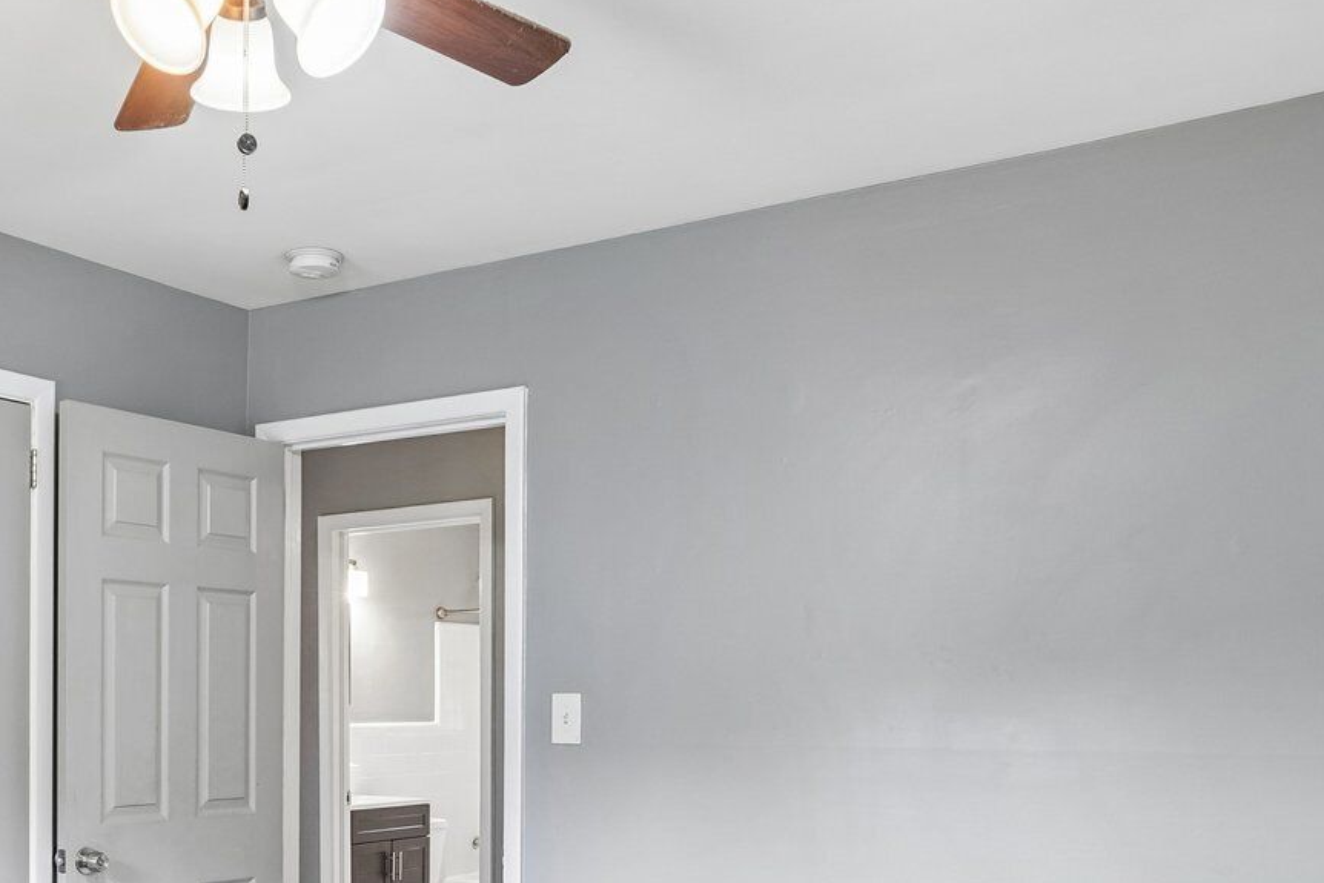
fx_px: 1398
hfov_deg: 49.4
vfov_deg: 33.9
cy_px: 719
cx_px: 392
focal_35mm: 38
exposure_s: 1/5
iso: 400
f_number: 8
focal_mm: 16
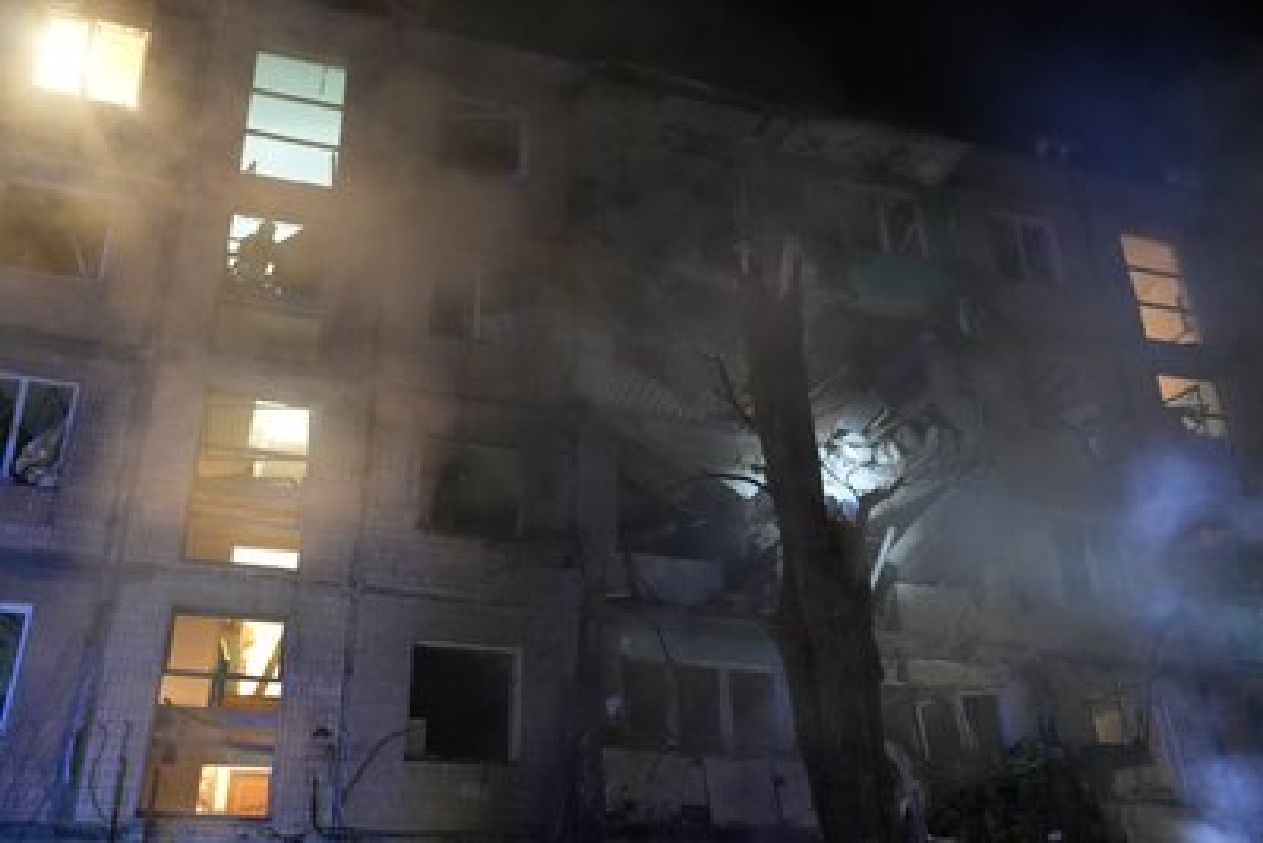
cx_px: 632
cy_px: 422
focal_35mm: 36
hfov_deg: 53.1
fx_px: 1263
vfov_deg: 36.9
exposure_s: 1/20
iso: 12800
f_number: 2.8
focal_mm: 36
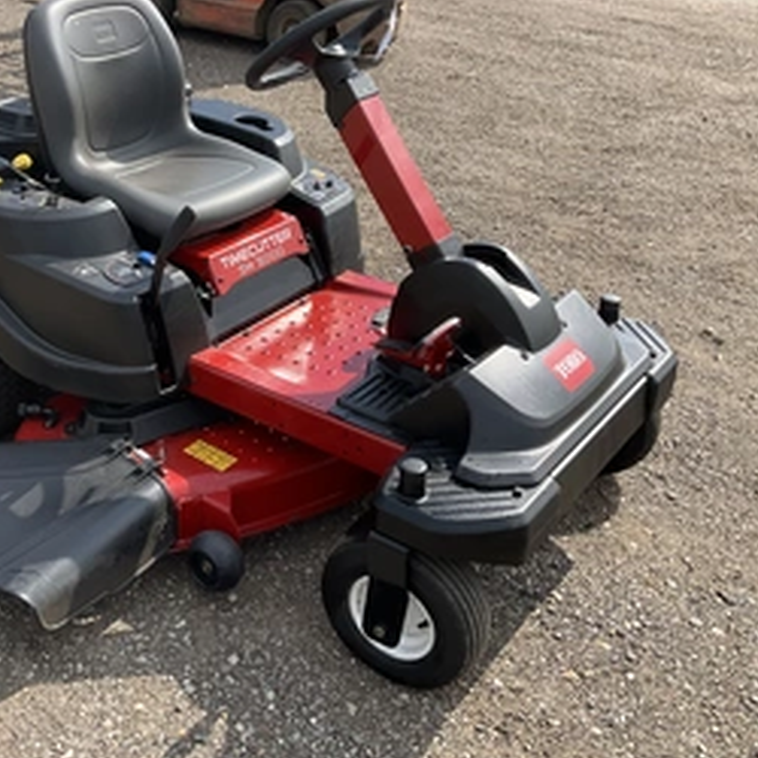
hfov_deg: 40.5
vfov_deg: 40.8
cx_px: 264
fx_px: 1016
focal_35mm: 41
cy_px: 330
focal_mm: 3
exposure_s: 1/1015
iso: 25
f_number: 1.8
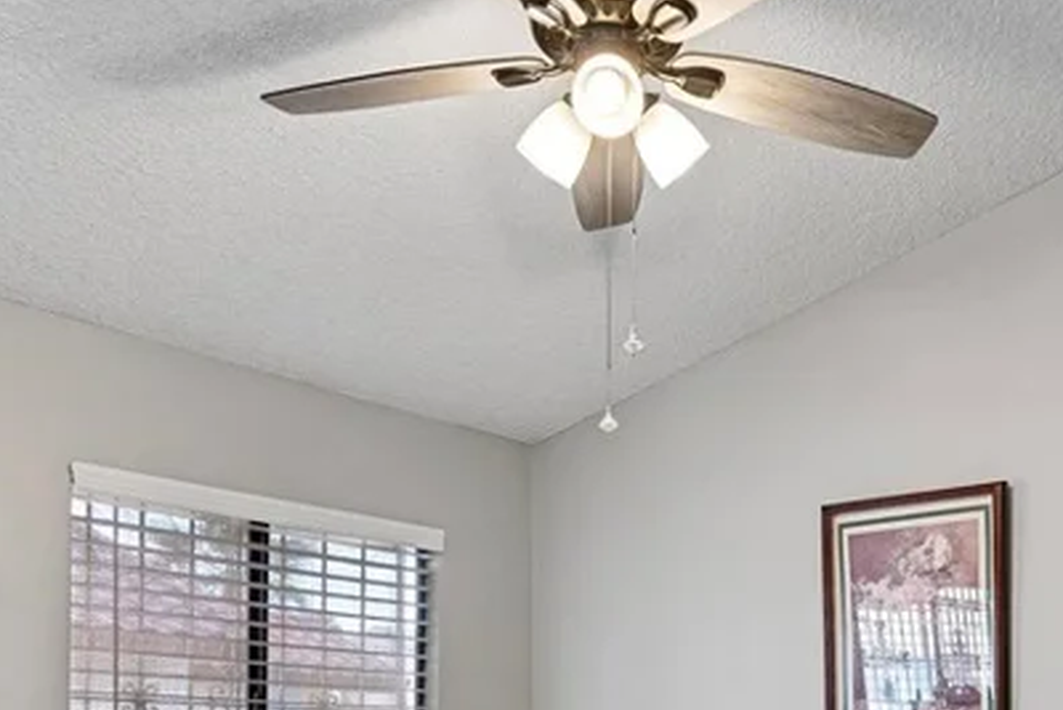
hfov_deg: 46.3
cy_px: 767
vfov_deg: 29.6
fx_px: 1211
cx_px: 747
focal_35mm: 41
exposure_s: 1/3
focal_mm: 16
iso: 320
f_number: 6.3
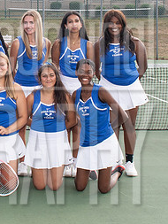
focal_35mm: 106
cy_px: 63
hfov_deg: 13.6
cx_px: -34
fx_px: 685
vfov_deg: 18.4
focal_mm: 24
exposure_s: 1/250
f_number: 8
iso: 320
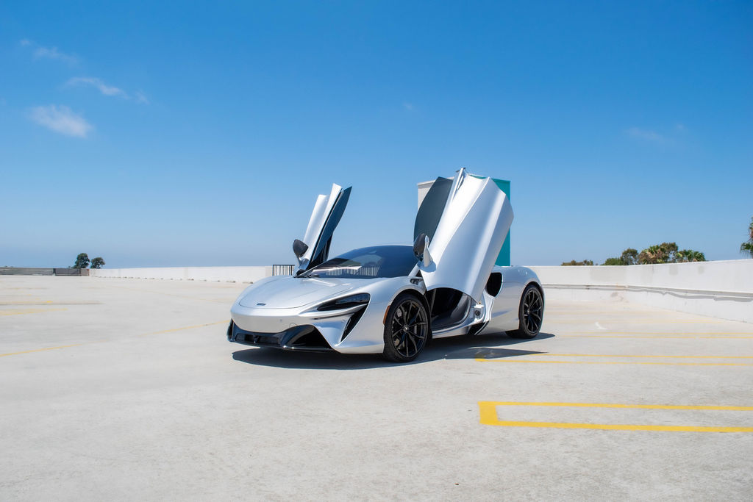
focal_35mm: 27
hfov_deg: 67.4
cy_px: 251
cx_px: 376
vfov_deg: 47.9
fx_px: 565
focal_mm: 18
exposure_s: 1/2000
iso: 320
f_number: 8
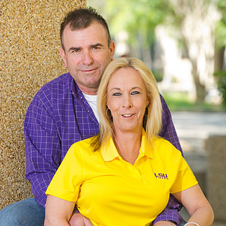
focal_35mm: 193
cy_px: 139
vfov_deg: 9.1
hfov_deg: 9.1
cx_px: 113
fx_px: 1426
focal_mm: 150
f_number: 4
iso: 400
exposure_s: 1/160
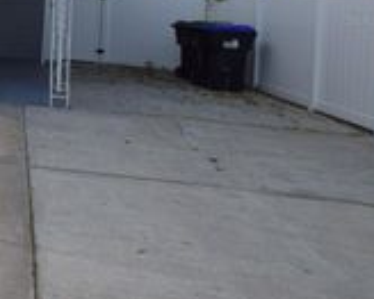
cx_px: -162
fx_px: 476
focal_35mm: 43
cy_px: 19
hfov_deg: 29.6
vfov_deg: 32.8
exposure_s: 1/160
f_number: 6.3
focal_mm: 10
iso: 100
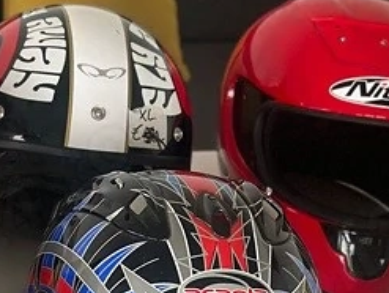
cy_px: 263
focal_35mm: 194
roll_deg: -11.4
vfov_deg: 7.7
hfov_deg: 10.1
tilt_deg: -29.9
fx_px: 2183
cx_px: 66
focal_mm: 6.86
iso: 125
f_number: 1.78
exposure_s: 1/100
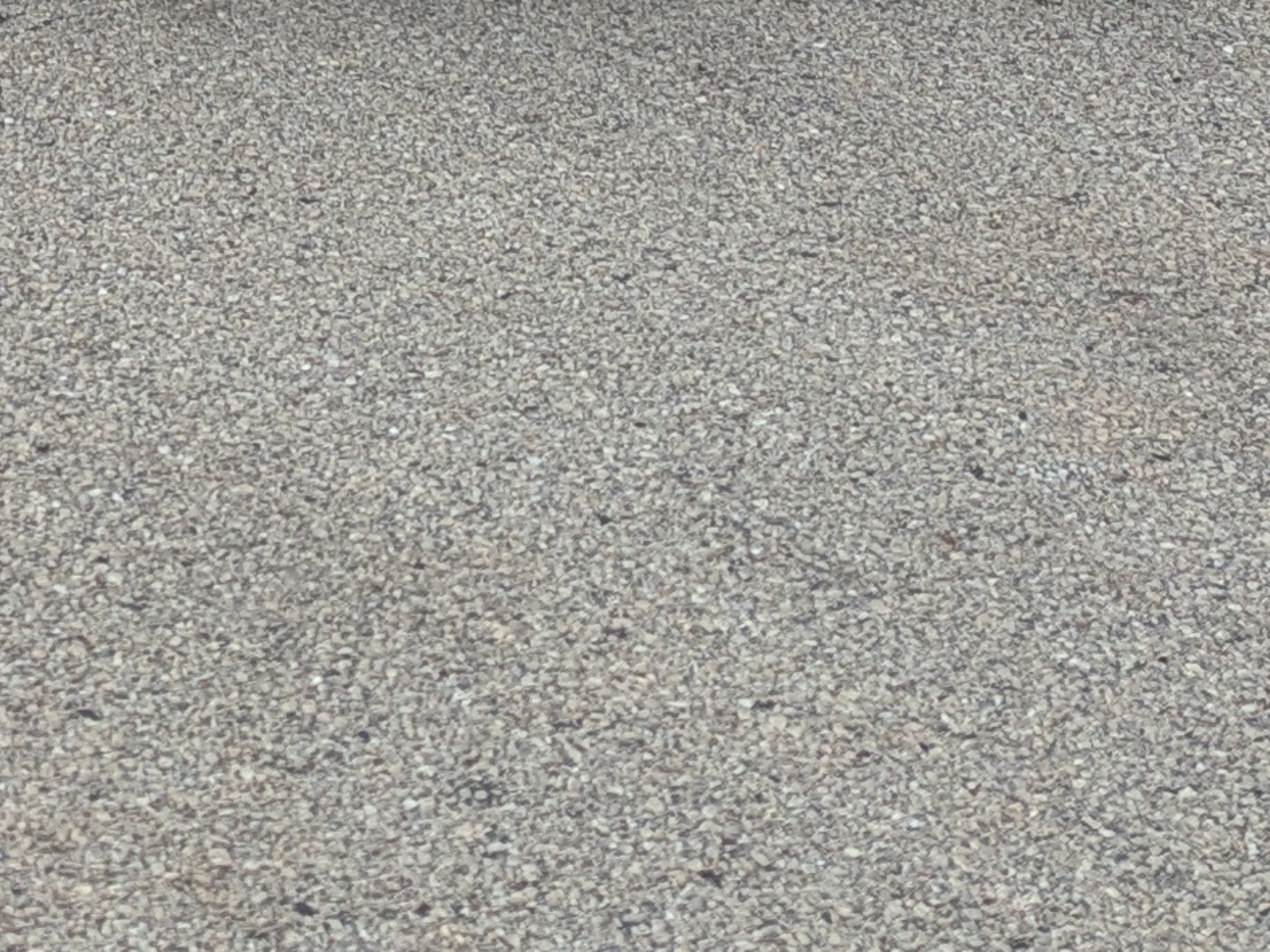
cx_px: 205
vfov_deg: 11.2
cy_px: -837
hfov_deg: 16.0
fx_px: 4476
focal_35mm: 122
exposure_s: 1/3086
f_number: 1.89
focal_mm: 5.43
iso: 42
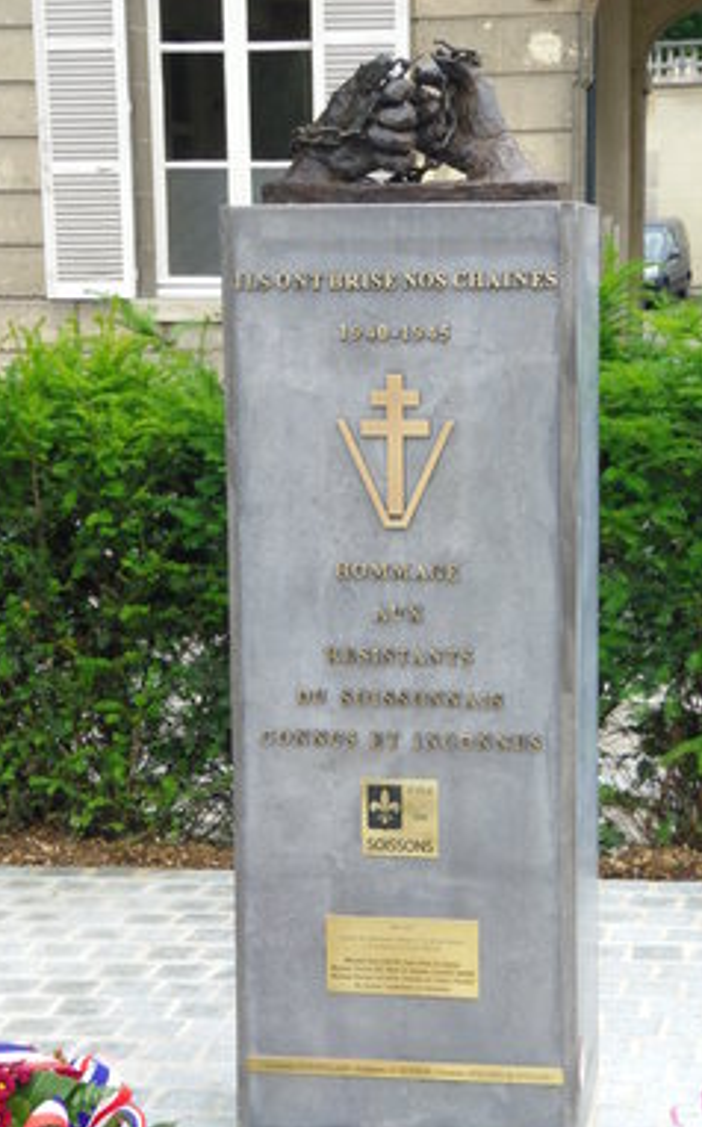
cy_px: 587
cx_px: 401
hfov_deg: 16.3
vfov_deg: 25.9
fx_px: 2454
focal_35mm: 80
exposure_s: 1/80
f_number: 5
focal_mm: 13.3
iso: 125
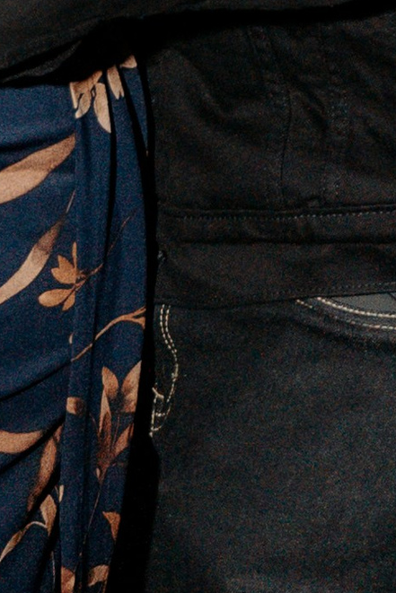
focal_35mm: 290
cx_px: 103
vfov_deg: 6.8
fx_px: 4782
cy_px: -713
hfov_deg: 4.7
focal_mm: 50
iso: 800
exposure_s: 1/125
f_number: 1.4
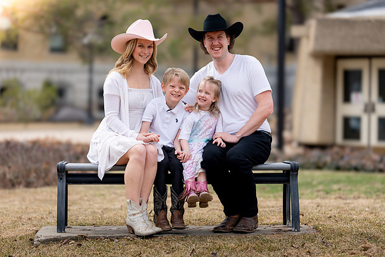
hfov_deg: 18.4
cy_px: 128
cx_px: 192
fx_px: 1188
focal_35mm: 111
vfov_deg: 12.3
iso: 100
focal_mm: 107
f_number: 2
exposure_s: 1/2500
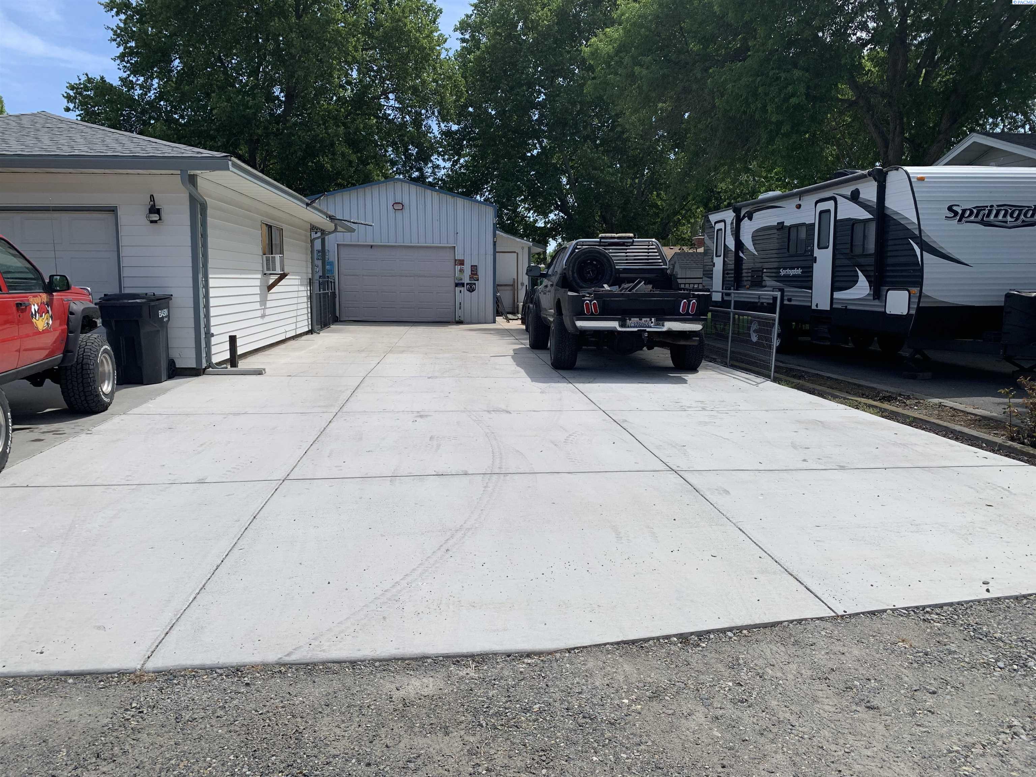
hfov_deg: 67.3
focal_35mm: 26
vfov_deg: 53.1
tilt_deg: -6.0
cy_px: 388
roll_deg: -0.3
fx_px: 778
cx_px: 518
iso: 25
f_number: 1.8
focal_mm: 4.25
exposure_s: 1/2994
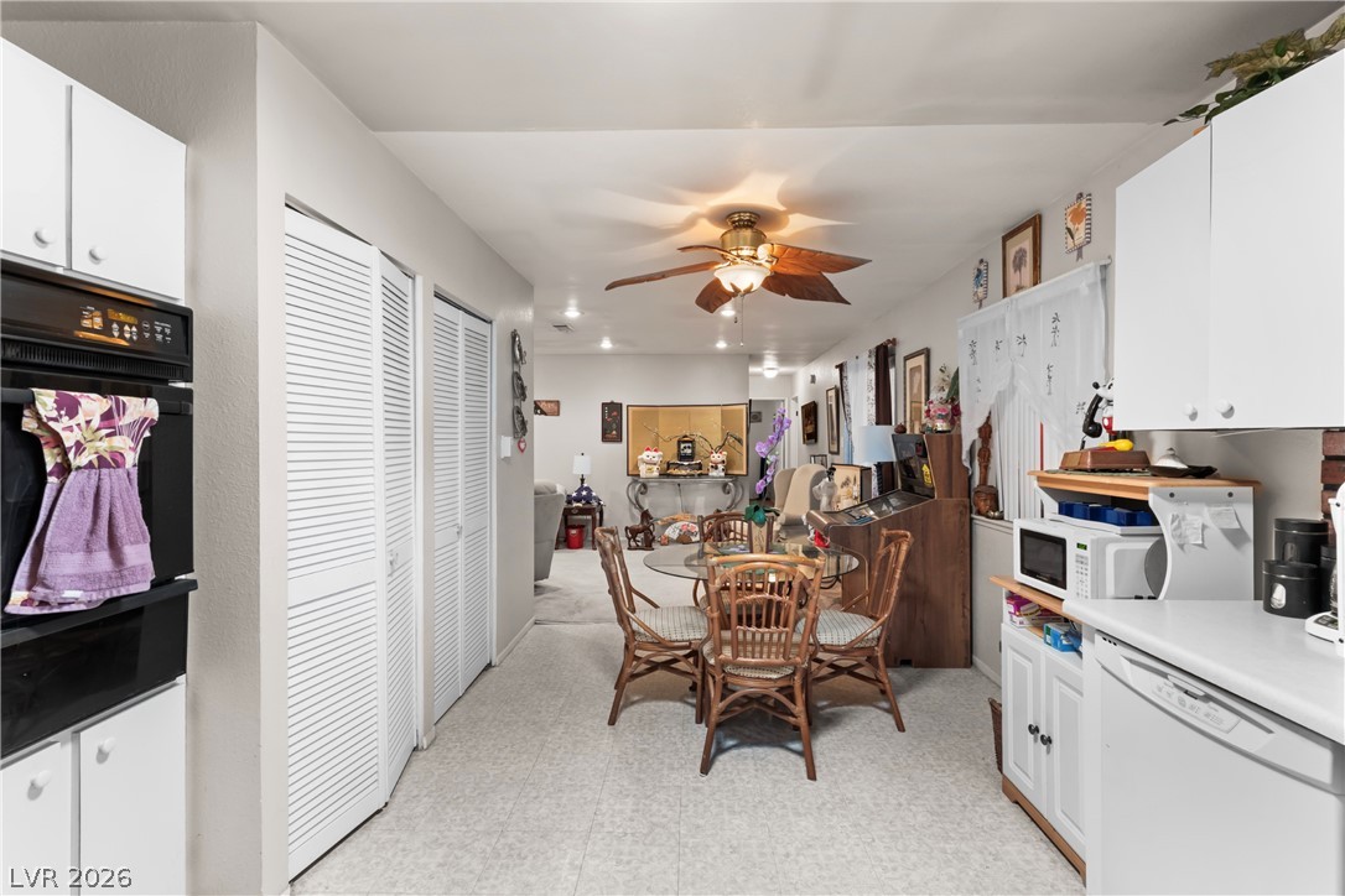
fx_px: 635
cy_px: 448
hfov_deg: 93.3
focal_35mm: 17
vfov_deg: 70.4
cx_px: 672
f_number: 8
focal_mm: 17
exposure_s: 1/10
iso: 500
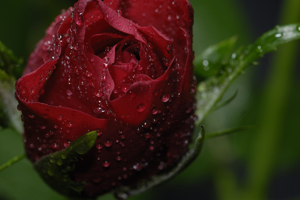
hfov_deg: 9.5
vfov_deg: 6.4
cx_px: 108
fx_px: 1799
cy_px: 72
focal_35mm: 216
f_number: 16
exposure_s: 1/30
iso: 100
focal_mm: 100
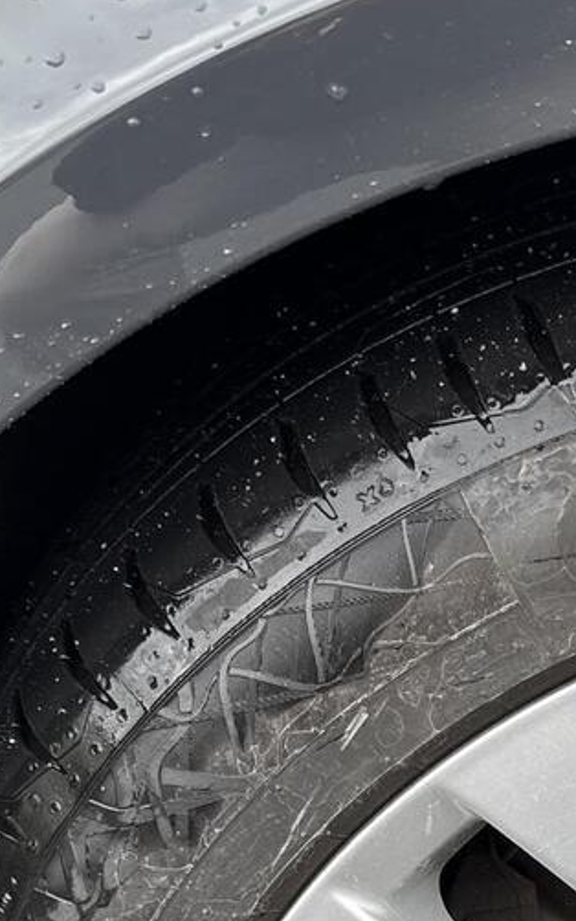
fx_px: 1832
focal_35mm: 73
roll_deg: +0.2
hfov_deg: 16.4
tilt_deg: -33.5
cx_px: 842
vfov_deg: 26.9
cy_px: 882
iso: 64
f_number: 1.78
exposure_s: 1/235
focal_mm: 6.76
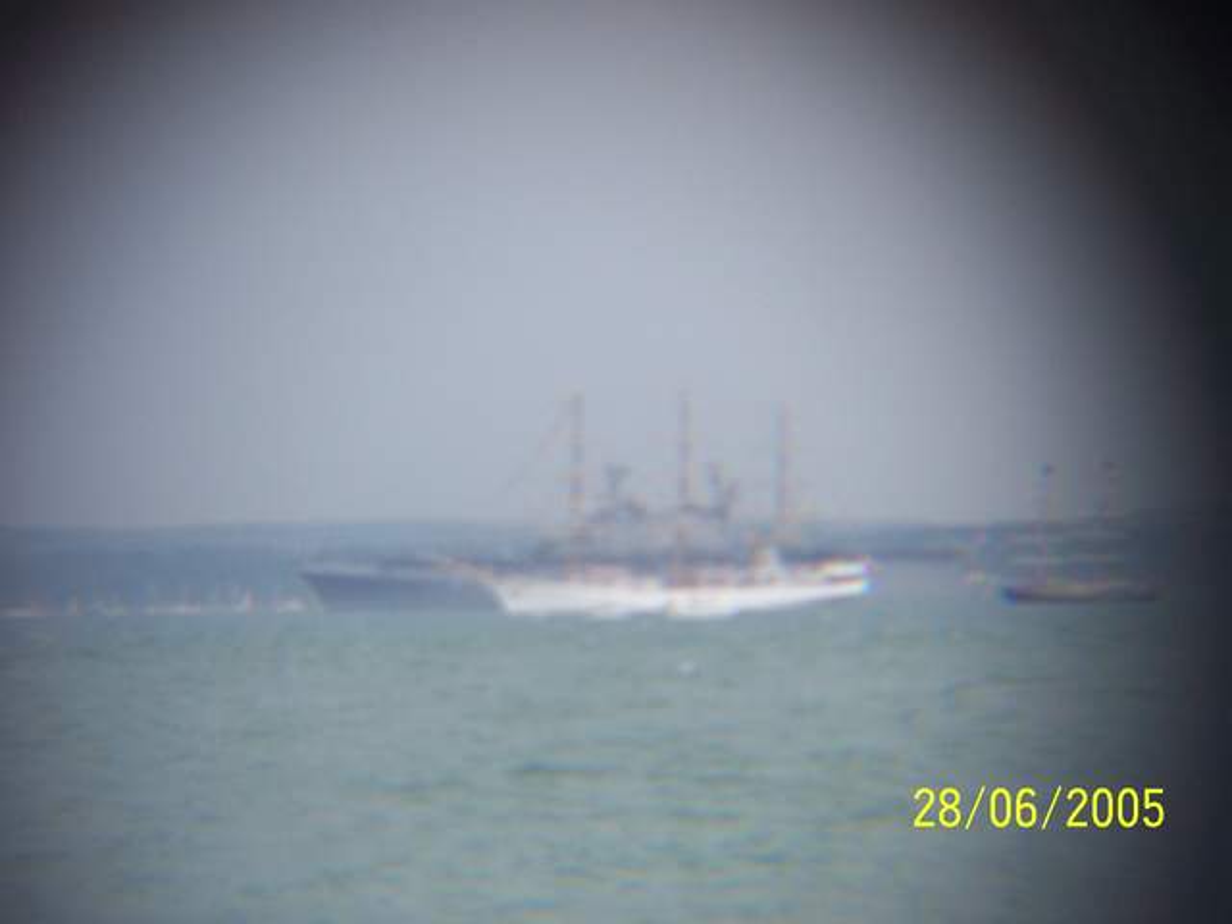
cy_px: 462
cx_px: 616
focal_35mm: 114
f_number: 4.8
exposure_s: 1/180
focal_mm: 24
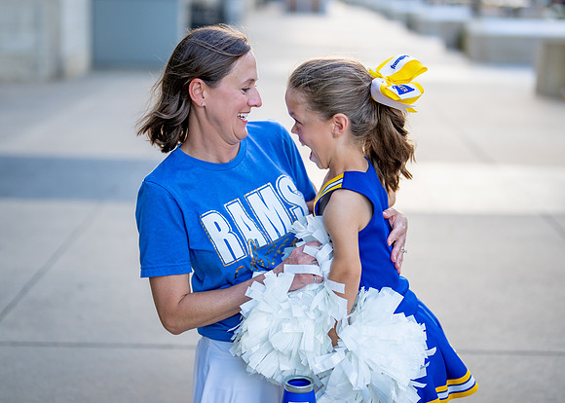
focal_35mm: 65
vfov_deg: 22.0
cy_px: 182
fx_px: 1038
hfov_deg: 30.4
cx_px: 290
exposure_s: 1/1000
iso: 250
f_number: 1.2
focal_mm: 50
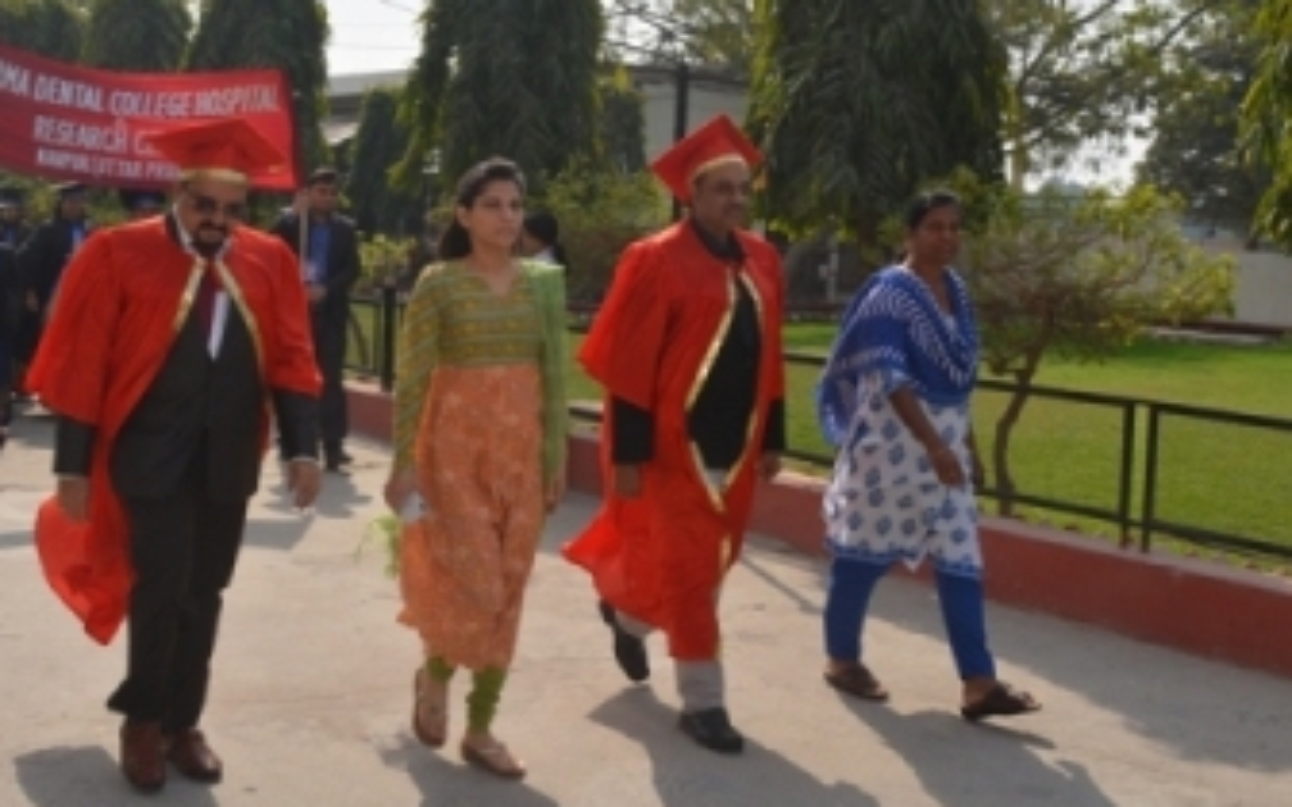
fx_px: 1585
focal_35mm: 45
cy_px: 346
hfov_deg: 44.4
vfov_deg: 28.6
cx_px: 650
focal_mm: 22
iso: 100
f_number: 10
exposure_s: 1/200
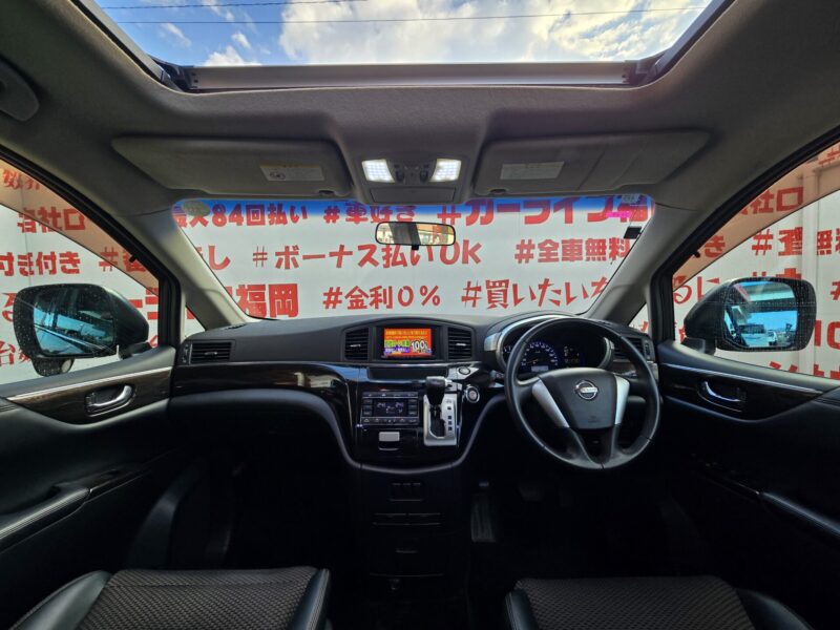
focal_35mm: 13
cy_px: 315
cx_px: 420
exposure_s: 1/166
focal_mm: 2.2
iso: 50
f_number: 2.2
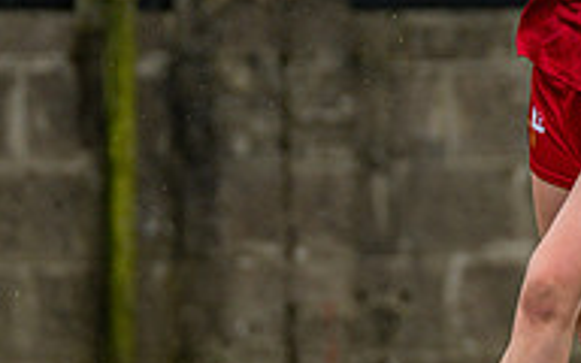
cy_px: 75
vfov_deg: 1.0
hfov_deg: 1.6
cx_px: 792
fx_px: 20236
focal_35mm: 1278
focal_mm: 300
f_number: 2.8
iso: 360
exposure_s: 1/1000
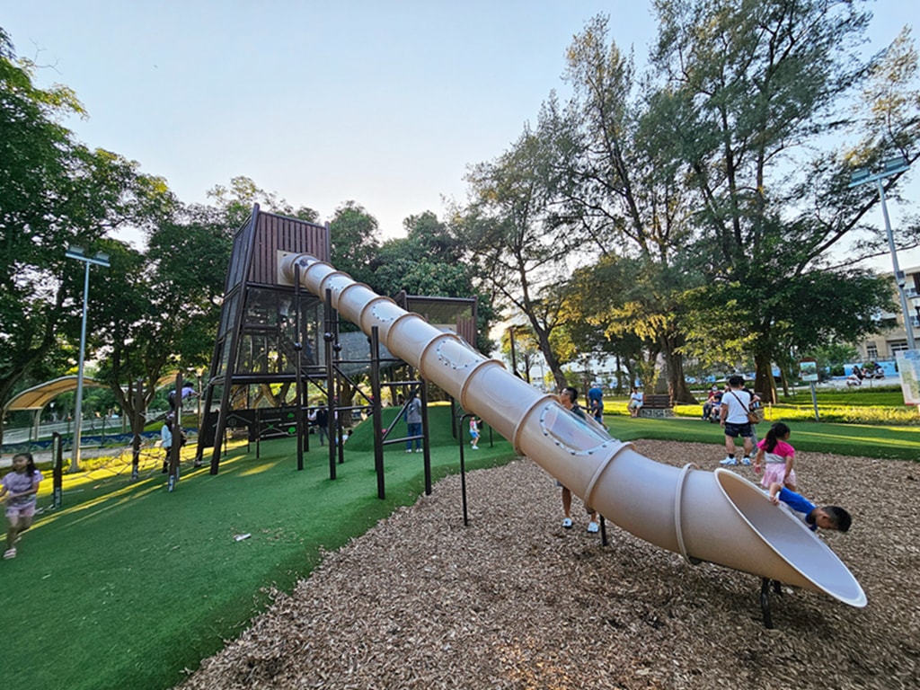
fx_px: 346
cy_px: 345
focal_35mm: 13
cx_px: 460
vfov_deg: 89.9
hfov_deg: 106.2
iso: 50
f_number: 2.2
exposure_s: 1/249
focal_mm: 2.2
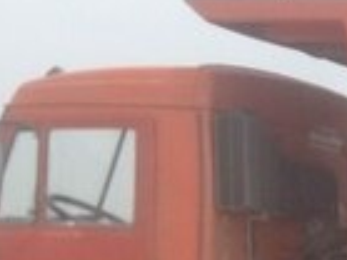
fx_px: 1572
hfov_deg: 11.3
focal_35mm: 157
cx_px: 719
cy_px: 441
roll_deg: -1.6
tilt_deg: +3.3
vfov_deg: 9.1
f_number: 2.4
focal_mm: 4.12
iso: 50
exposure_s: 1/1391
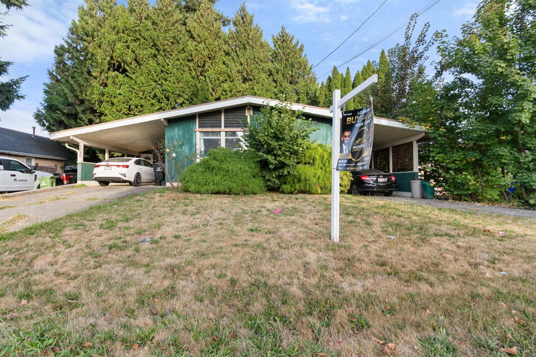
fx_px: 223
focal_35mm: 15
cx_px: 268
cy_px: 178
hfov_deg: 100.4
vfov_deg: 77.3
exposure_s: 1/160
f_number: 10
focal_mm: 10
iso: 320
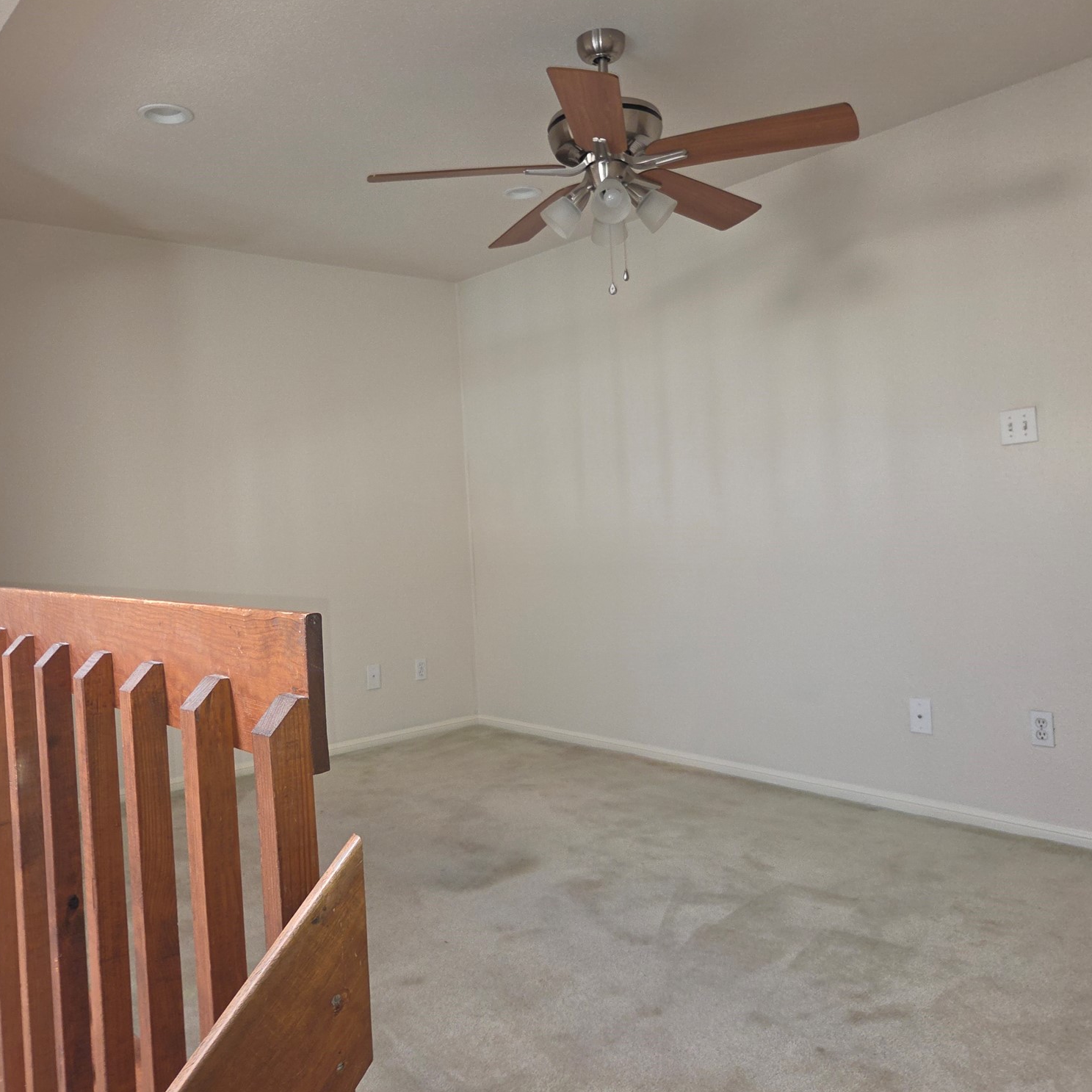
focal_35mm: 28
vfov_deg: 57.3
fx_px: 999
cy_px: 542
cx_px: 487
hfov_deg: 57.2
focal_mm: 5.4
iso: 125
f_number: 1.8
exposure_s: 1/24
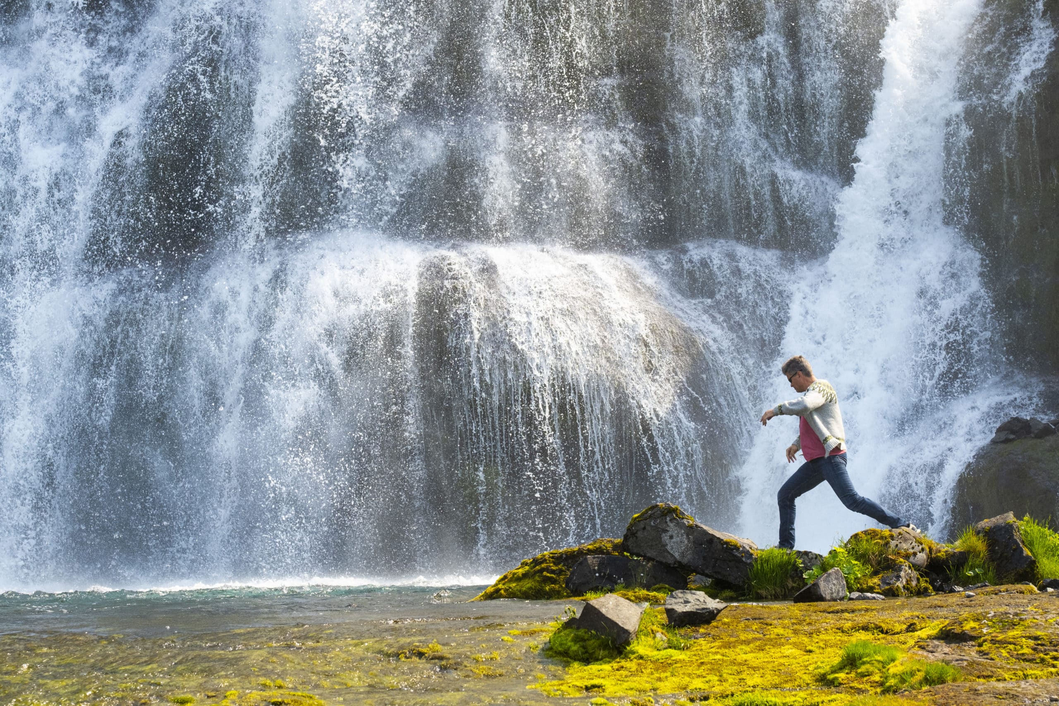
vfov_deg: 10.2
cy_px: 353
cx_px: 530
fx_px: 3971
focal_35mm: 135
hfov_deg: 15.2
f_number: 7.1
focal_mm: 90
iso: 640
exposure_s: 1/1000
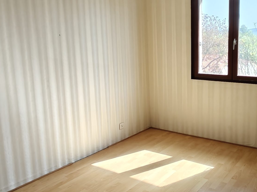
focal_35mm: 37
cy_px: 81
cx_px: 176
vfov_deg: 38.6
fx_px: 275
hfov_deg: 49.1
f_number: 2.2
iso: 50
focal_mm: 1.68
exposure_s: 1/243
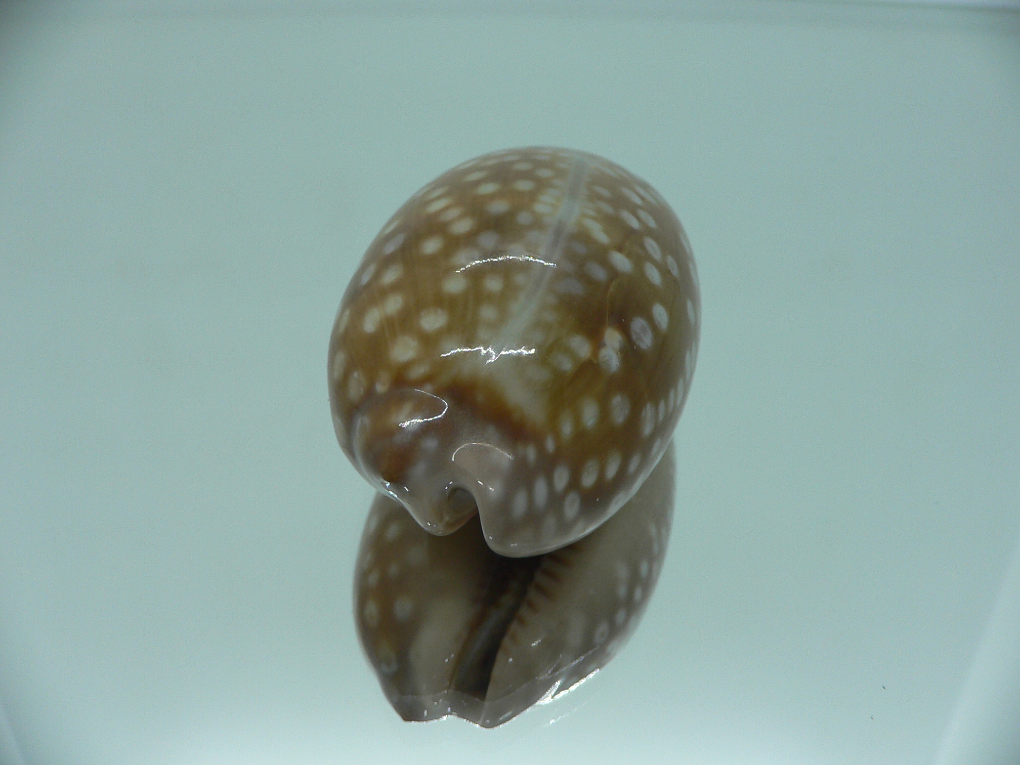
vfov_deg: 40.7
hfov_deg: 52.6
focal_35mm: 35
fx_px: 1031
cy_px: 382
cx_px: 510
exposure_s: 1/60
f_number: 2.8
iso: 80
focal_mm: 4.6
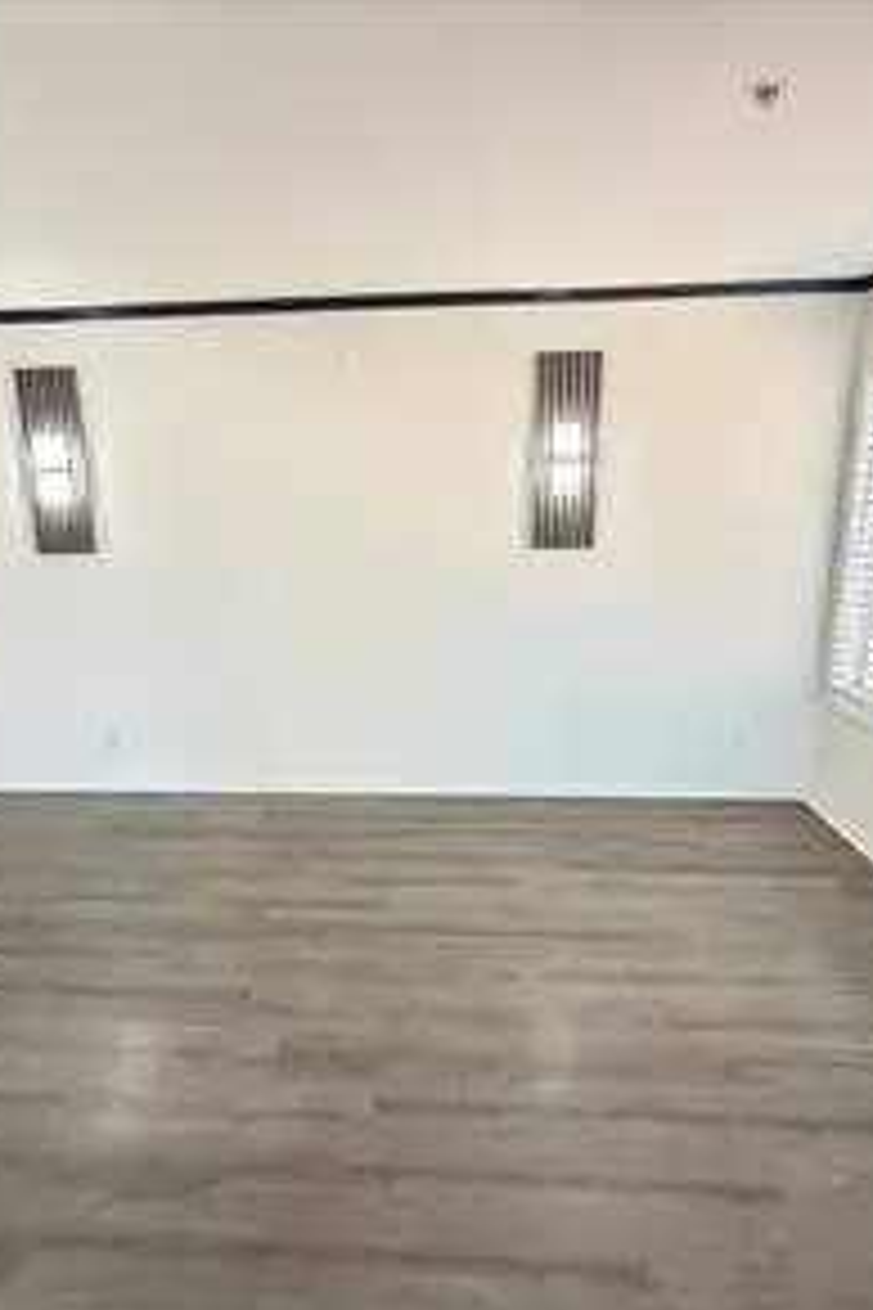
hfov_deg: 61.8
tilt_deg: -13.2
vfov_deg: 84.0
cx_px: 400
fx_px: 727
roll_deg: +0.0
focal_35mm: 20
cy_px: 666
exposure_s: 1/66
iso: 320
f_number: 2.2
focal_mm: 2.22
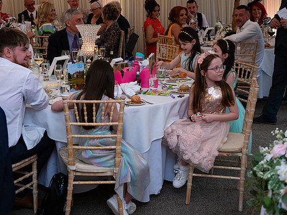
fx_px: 481
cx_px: 125
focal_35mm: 58
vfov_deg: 25.2
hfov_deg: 33.2
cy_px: 95
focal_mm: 48
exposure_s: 1/160
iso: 1000
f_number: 3.5
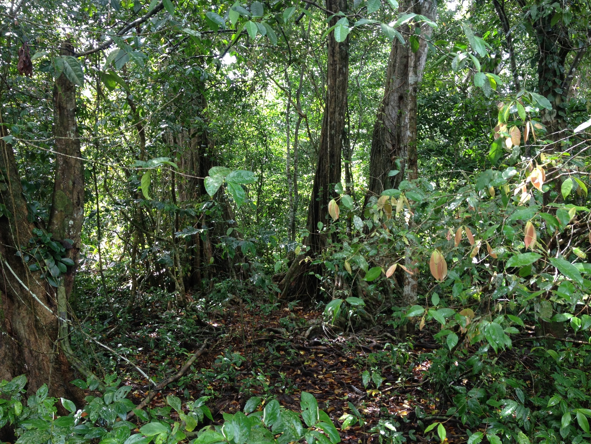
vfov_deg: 40.7
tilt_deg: -1.6
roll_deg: -0.3
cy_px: 222
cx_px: 296
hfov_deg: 52.6
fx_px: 598
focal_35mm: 35
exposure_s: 1/60
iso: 50
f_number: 2.4
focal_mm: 4.28
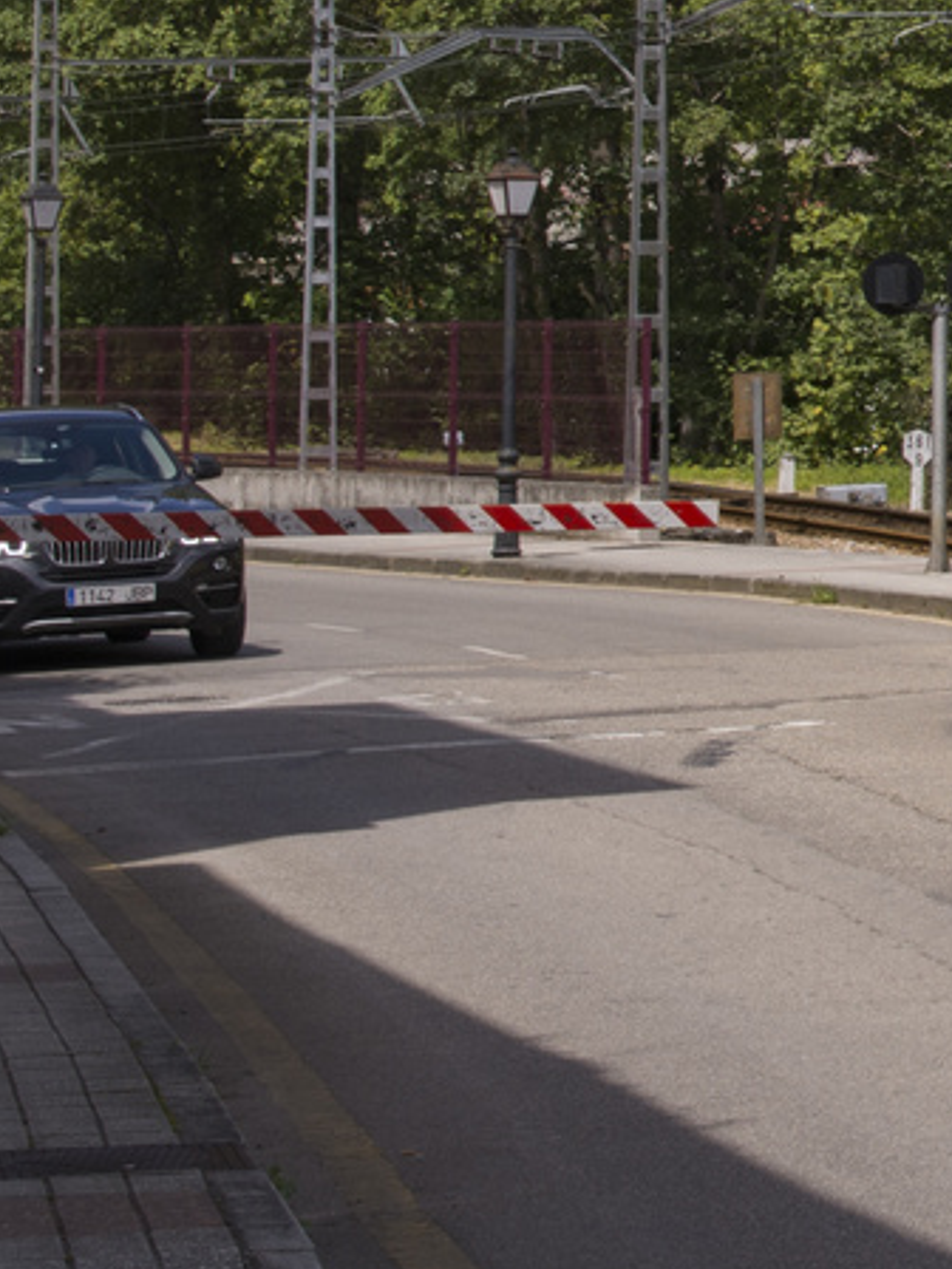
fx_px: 6126
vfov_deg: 11.6
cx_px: 2125
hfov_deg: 8.3
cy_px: -144
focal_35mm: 167
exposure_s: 1/400
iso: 125
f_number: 7.1
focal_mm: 27
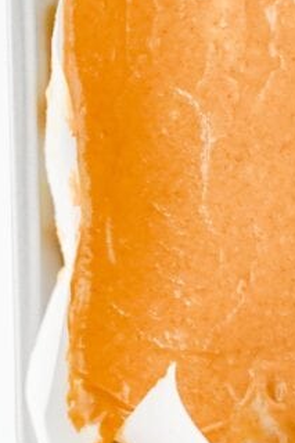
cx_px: 264
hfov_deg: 8.5
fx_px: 1969
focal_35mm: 160
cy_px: 138
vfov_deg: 12.8
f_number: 3.5
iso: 200
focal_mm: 50
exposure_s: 1/200
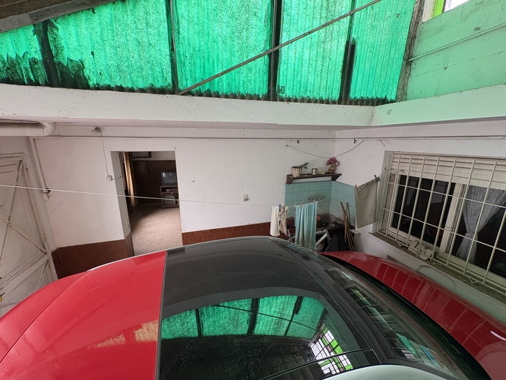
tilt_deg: -13.5
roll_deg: +0.4
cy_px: 190
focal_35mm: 14
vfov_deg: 85.7
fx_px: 205
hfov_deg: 102.0
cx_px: 253
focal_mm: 2.22
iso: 200
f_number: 2.2
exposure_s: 1/99
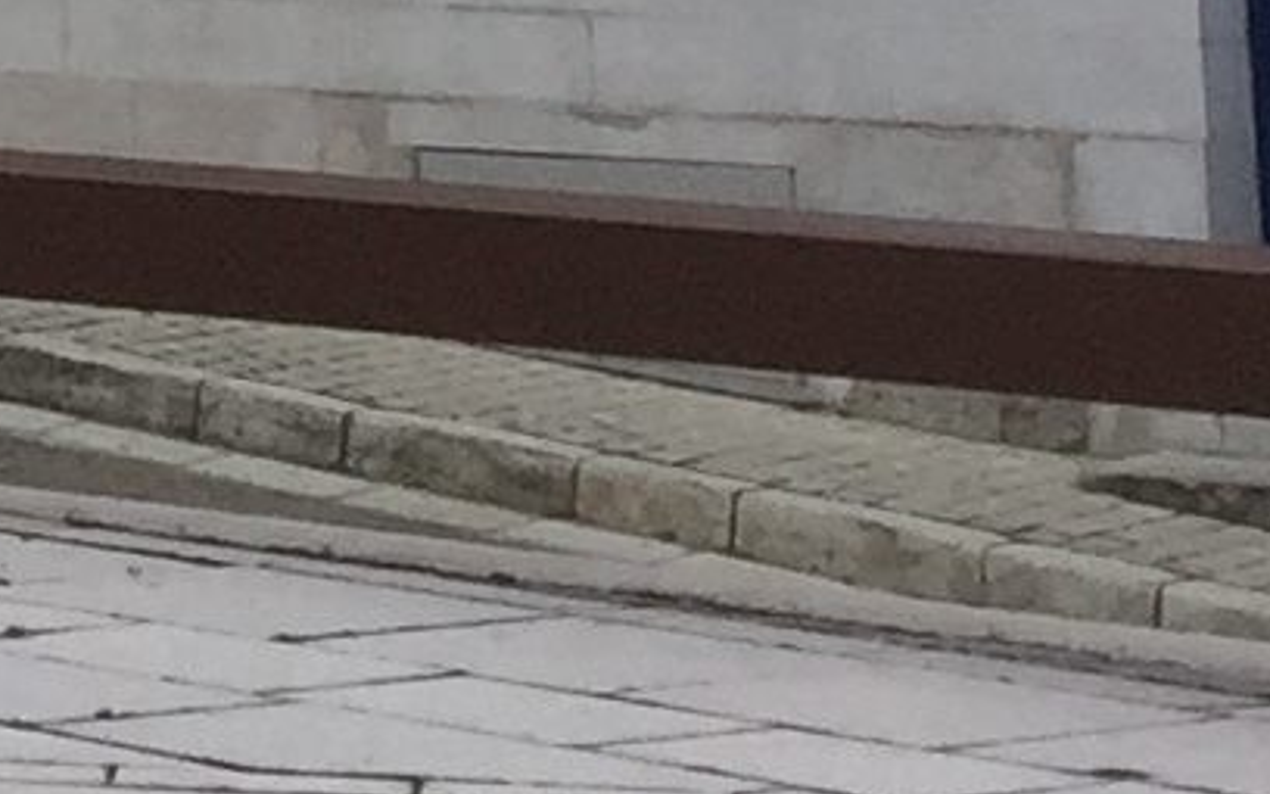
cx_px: -1444
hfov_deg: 8.1
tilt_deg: +11.0
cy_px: -2005
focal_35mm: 246
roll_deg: +0.0
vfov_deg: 4.9
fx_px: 8514
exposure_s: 1/380
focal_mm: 4.15
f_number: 2.2
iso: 32
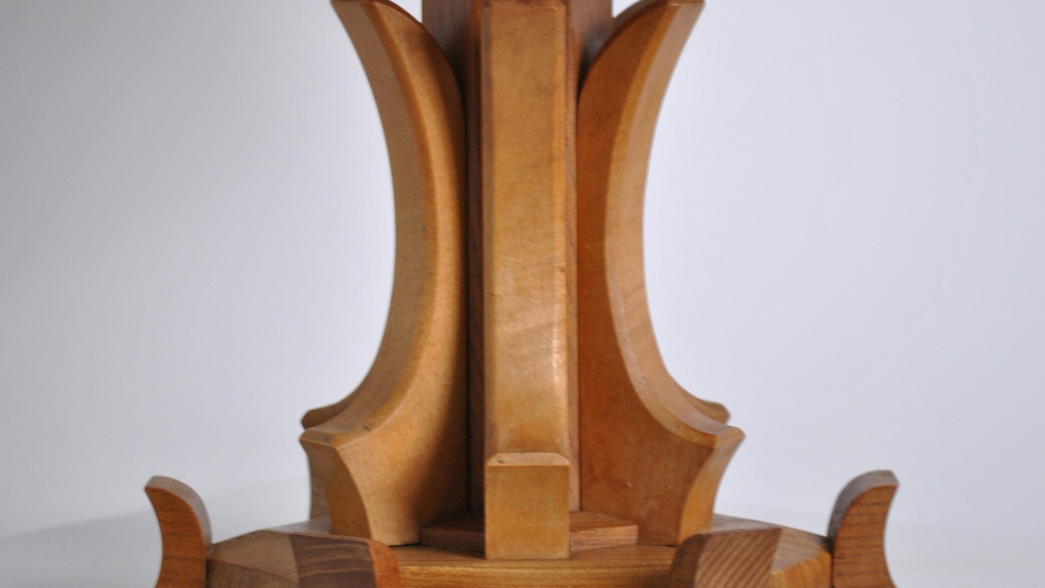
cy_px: 228
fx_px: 3131
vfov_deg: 10.7
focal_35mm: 113
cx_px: 522
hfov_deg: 18.9
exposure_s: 1/30
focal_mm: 48
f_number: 5.6
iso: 250
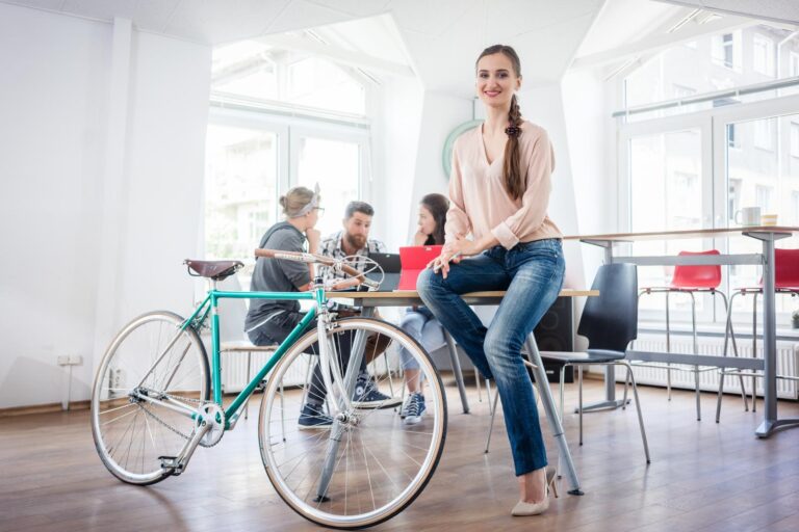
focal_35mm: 35
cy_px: 266
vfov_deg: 37.9
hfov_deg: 54.4
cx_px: 400
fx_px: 777
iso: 400
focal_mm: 35
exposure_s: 1/125
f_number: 3.2
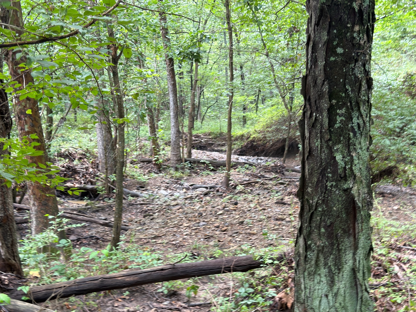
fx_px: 541
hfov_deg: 42.1
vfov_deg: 32.2
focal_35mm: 45
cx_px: 208
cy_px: 156
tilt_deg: -9.4
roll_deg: -2.5
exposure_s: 1/60
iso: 125
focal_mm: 6.76
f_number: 1.78
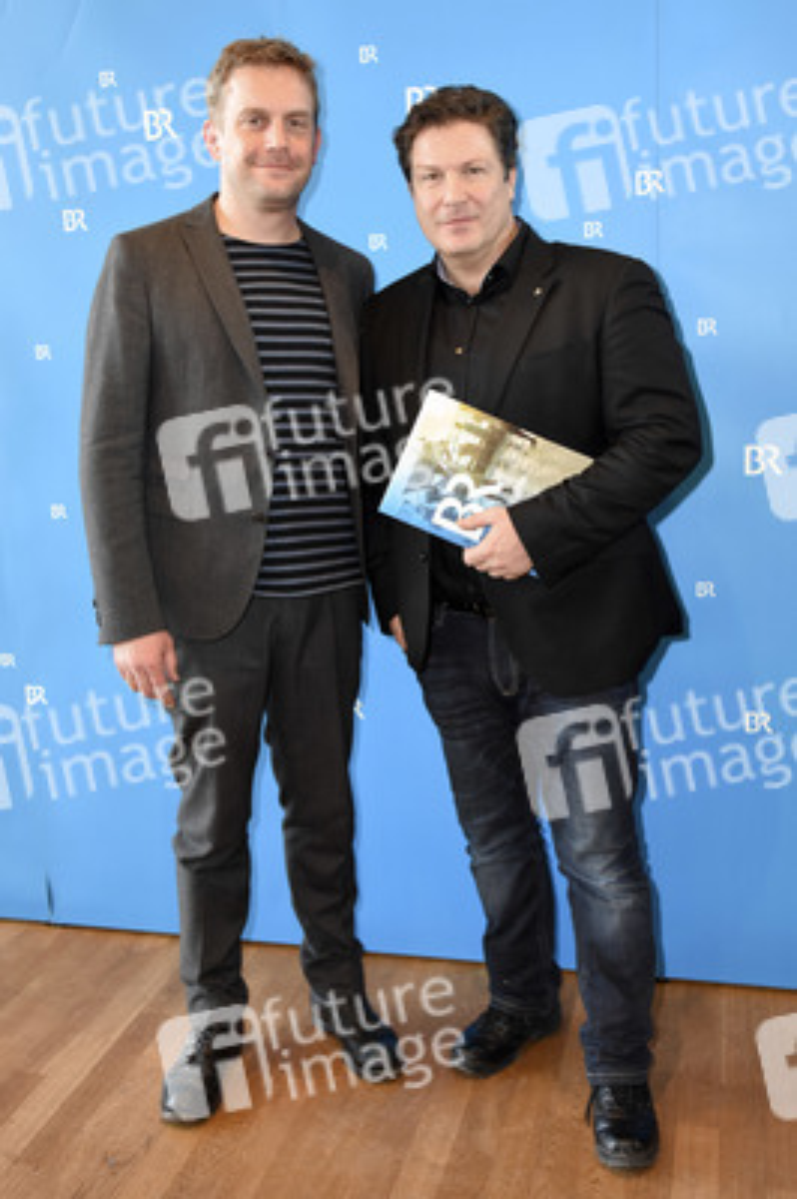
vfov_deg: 55.1
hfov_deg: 38.3
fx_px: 1148
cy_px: 600
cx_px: 398
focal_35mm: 34
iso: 1400
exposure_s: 1/160
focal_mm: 23
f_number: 4.5
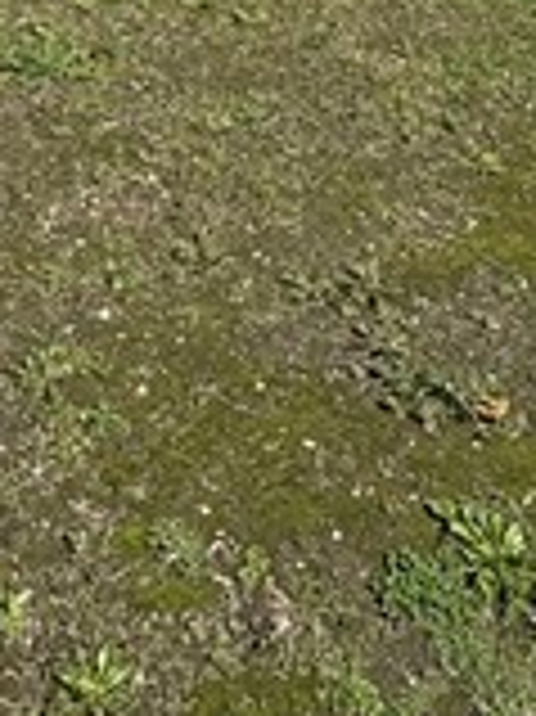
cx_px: 68
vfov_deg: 17.5
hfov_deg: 16.2
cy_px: -590
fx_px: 1861
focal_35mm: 90
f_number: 2.2
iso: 50
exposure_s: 1/2208
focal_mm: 2.22
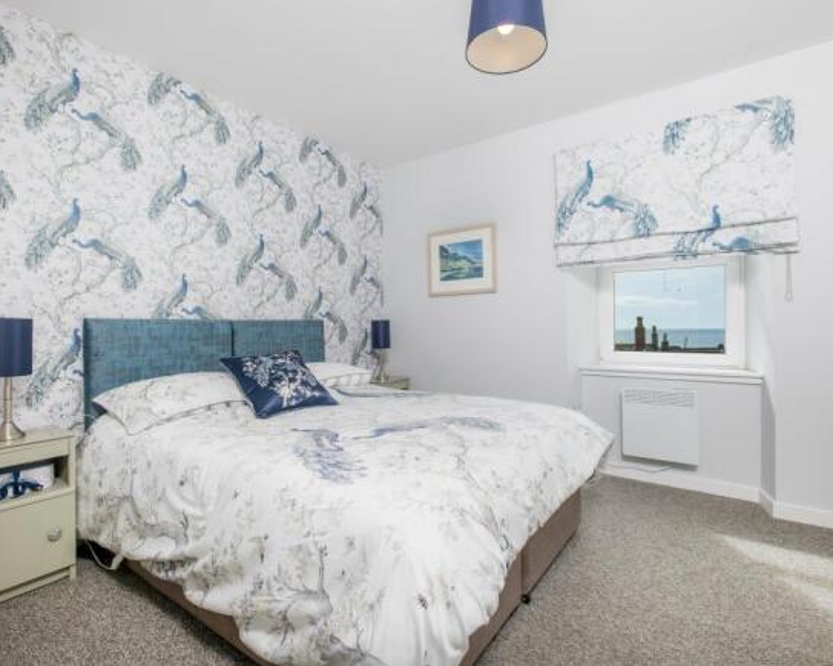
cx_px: 415
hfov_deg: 89.7
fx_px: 419
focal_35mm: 17
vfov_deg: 76.9
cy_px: 332
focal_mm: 10
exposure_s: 1/400
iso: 200
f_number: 7.1
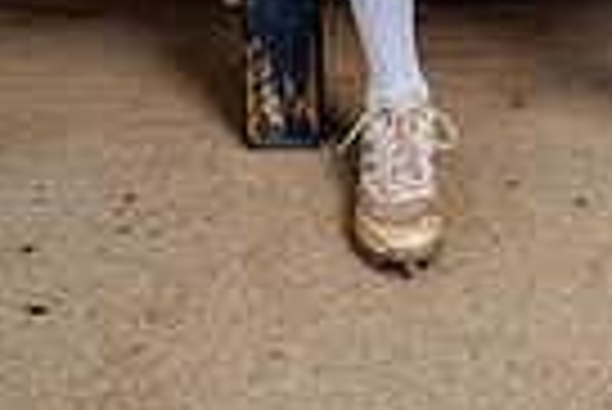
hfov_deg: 18.6
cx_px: 490
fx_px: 1855
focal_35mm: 109
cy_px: -572
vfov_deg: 10.7
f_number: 4
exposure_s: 1/250
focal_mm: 33
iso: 100
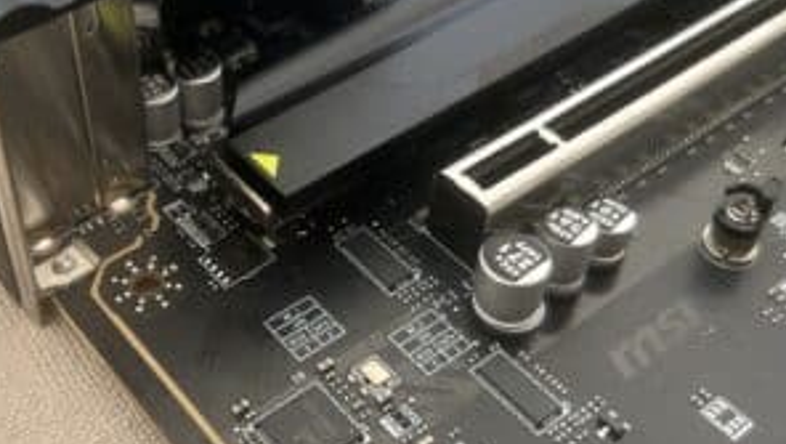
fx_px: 1064
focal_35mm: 51
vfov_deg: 23.5
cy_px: 181
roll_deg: +2.3
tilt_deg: -44.4
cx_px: 227
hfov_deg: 39.8
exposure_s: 1/263
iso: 40
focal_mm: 5.7
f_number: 1.5
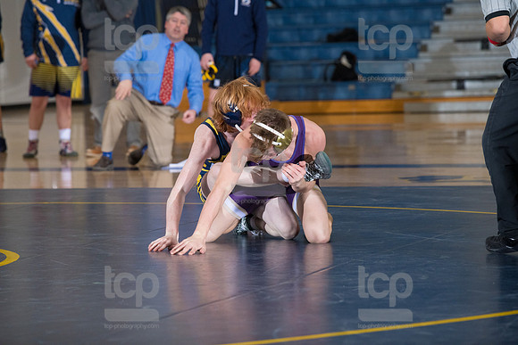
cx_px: 259
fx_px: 2878
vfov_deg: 6.9
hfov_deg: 10.3
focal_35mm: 200
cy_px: 172
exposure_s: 1/250
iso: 1250
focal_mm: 200
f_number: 5.6
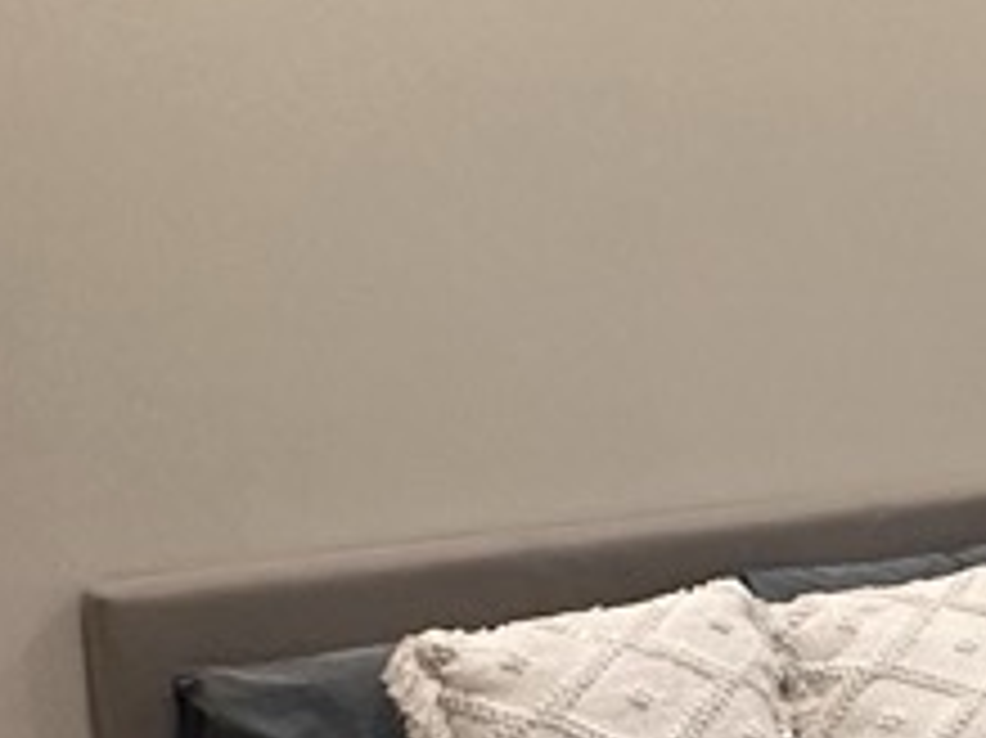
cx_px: 1634
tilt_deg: -11.9
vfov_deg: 17.8
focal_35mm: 82
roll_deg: -1.0
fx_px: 2334
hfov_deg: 19.5
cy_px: 598
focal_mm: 2.22
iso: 250
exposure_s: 1/100
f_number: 2.2
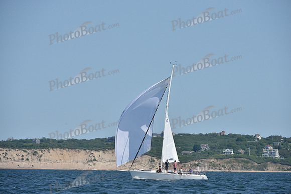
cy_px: 97
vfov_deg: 4.4
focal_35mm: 310
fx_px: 2506
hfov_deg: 6.6
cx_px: 146
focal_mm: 310
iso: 320
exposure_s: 1/1600
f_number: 8
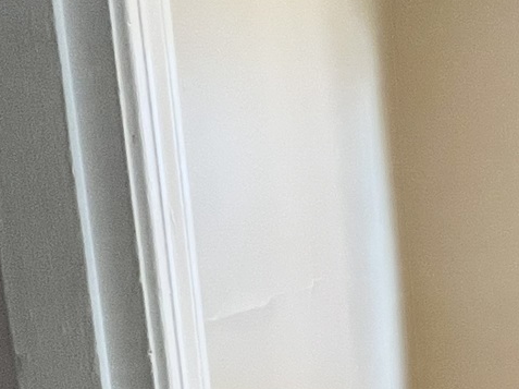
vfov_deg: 25.7
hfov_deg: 23.7
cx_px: 861
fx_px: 824
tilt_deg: -8.2
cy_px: 344
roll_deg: +0.1
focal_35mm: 55
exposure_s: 1/120
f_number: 1.8
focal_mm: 1.57
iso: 160
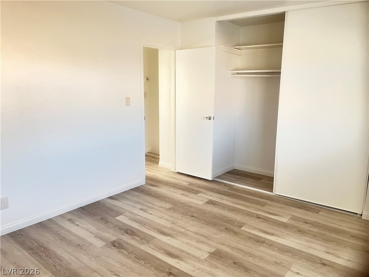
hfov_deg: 67.3
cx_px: 184
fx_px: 277
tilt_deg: -11.7
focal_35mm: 26
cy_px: 138
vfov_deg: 53.1
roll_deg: -1.3
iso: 250
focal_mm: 5.1
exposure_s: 1/60
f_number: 1.6
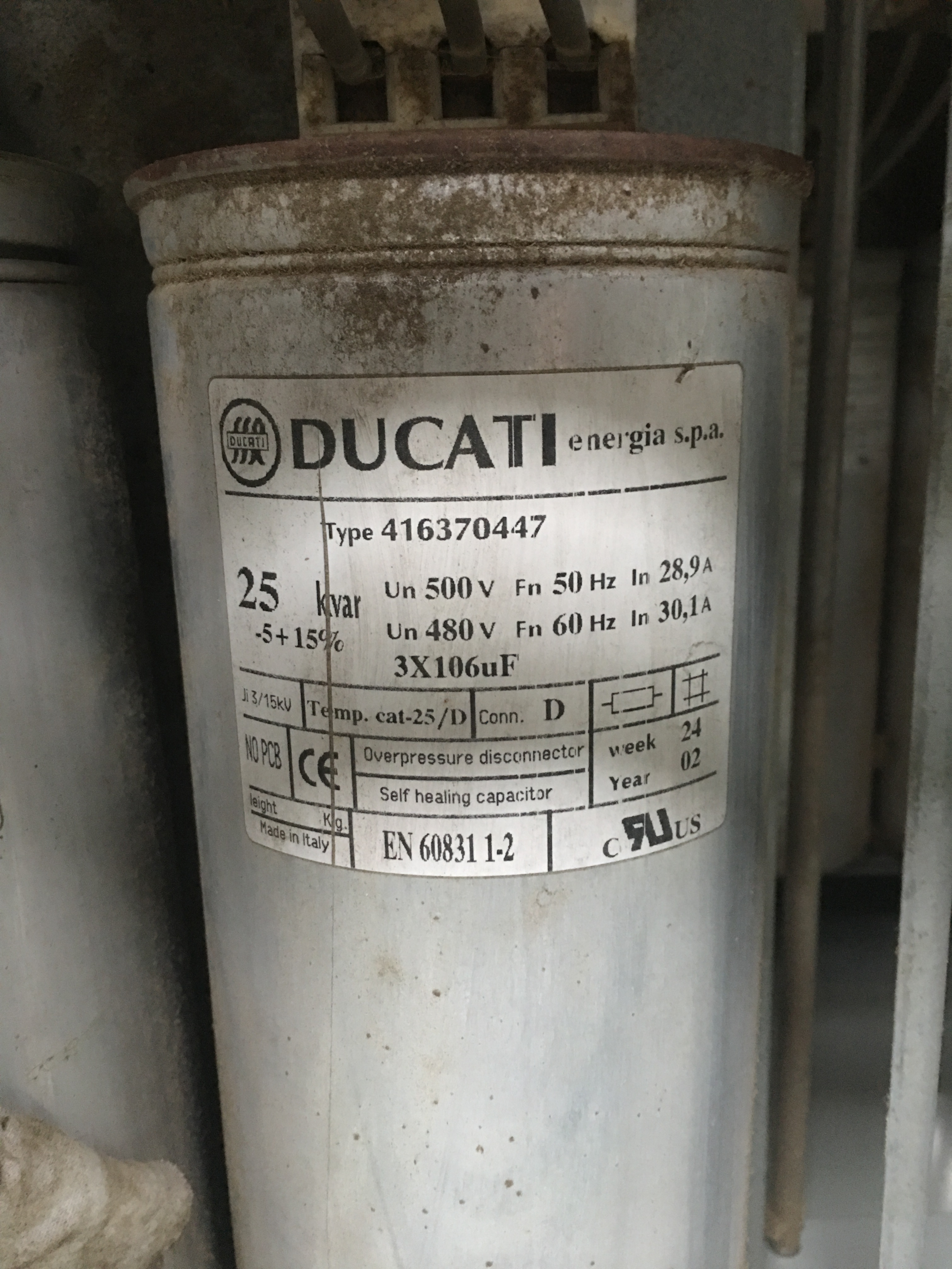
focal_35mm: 29
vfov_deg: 61.7
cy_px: 634
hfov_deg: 48.2
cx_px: 476
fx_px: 1063
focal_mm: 4.15
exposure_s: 1/4
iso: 100
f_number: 2.2
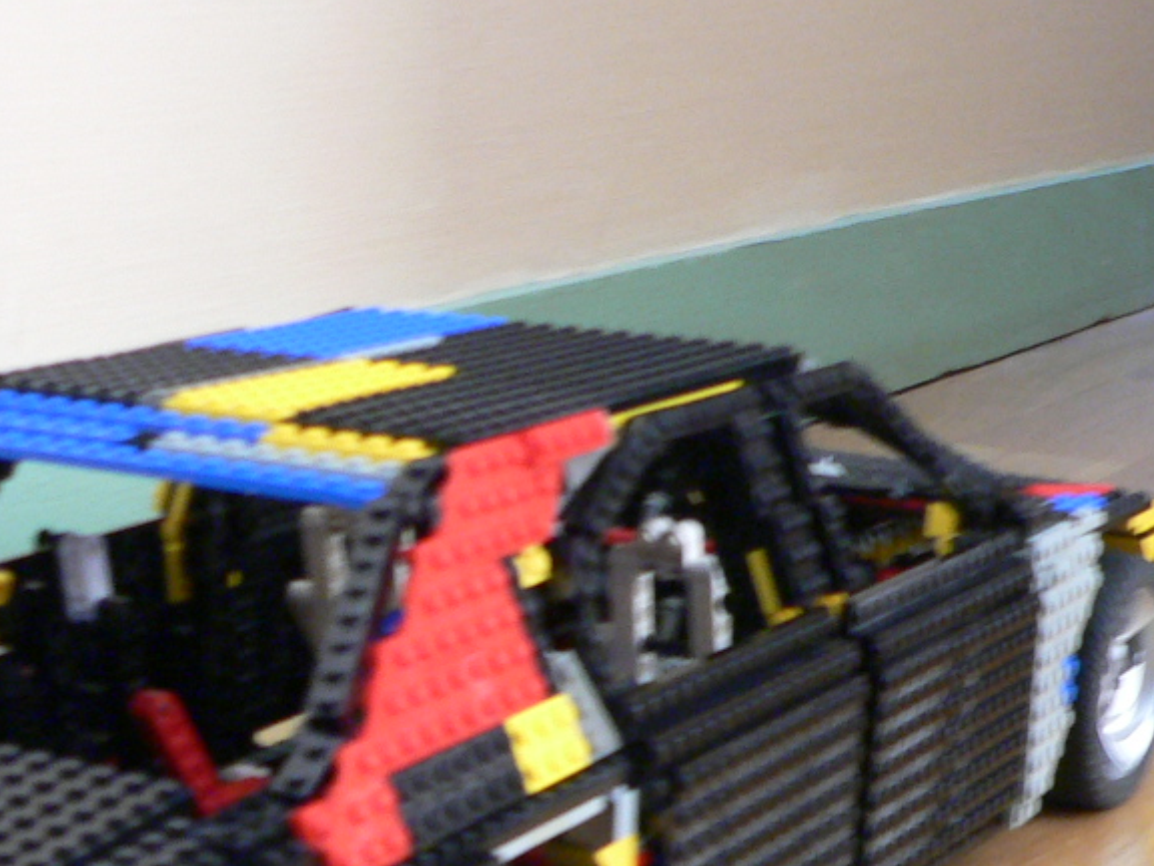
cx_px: 180
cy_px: 920
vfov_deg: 17.9
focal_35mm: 80
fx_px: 2667
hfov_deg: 23.9
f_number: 2.8
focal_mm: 6
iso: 200
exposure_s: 1/4
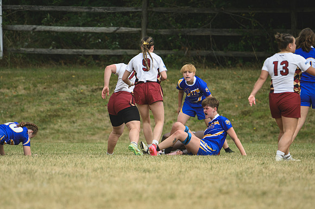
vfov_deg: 1.5
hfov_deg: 2.3
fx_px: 7870
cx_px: 158
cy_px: 104
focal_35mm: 900
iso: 450
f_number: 6.3
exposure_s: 1/1000
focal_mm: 600
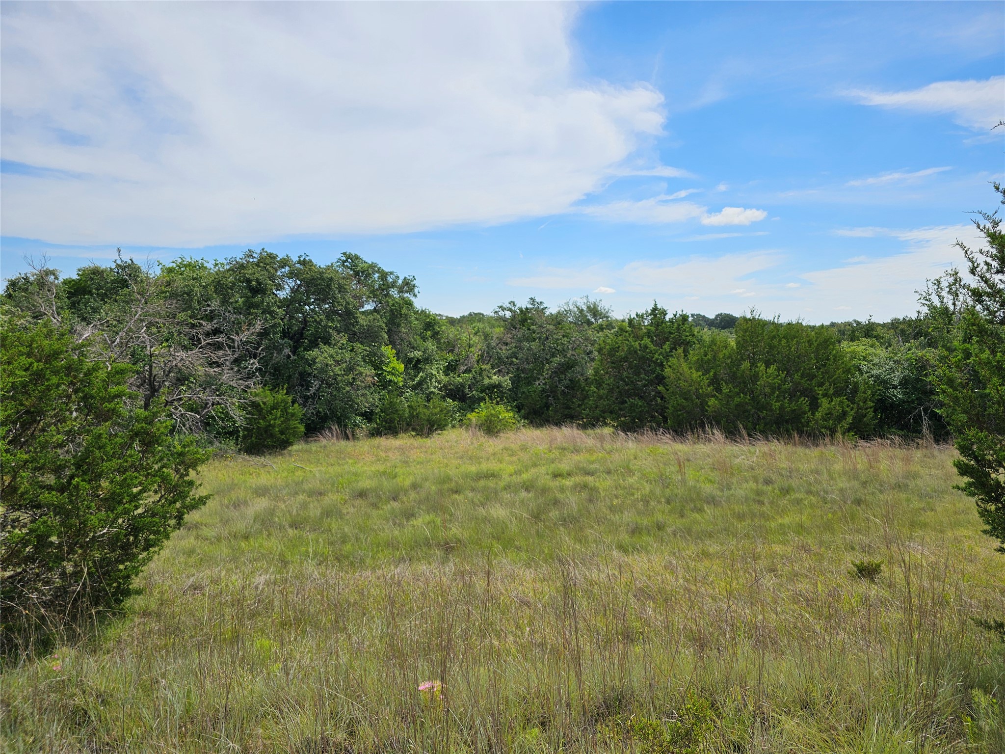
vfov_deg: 58.9
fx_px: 668
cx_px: 502
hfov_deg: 73.9
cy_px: 377
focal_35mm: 23
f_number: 1.7
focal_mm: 6.3
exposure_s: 1/1395
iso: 10
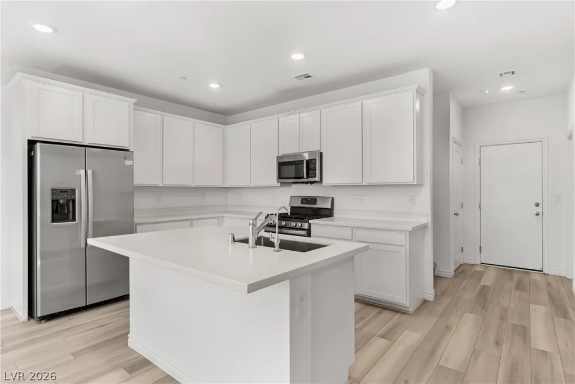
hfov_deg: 86.9
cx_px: 288
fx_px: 303
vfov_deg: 64.6
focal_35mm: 19
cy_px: 192
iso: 400
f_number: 8
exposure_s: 1/15
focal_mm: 19
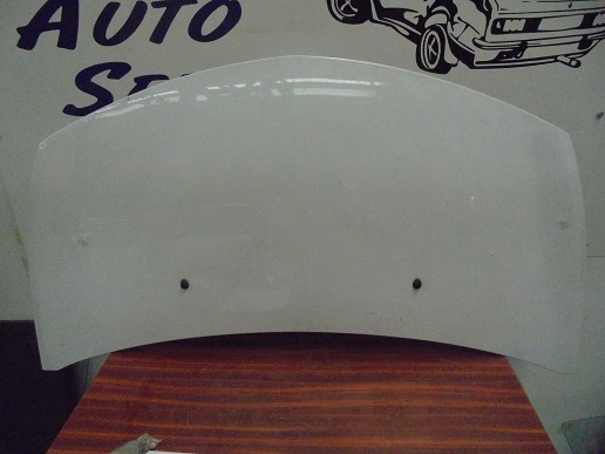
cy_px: 227
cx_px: 302
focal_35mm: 26
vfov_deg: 53.1
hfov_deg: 67.3
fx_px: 454
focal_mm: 4.6
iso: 800
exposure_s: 1/50
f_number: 3.5
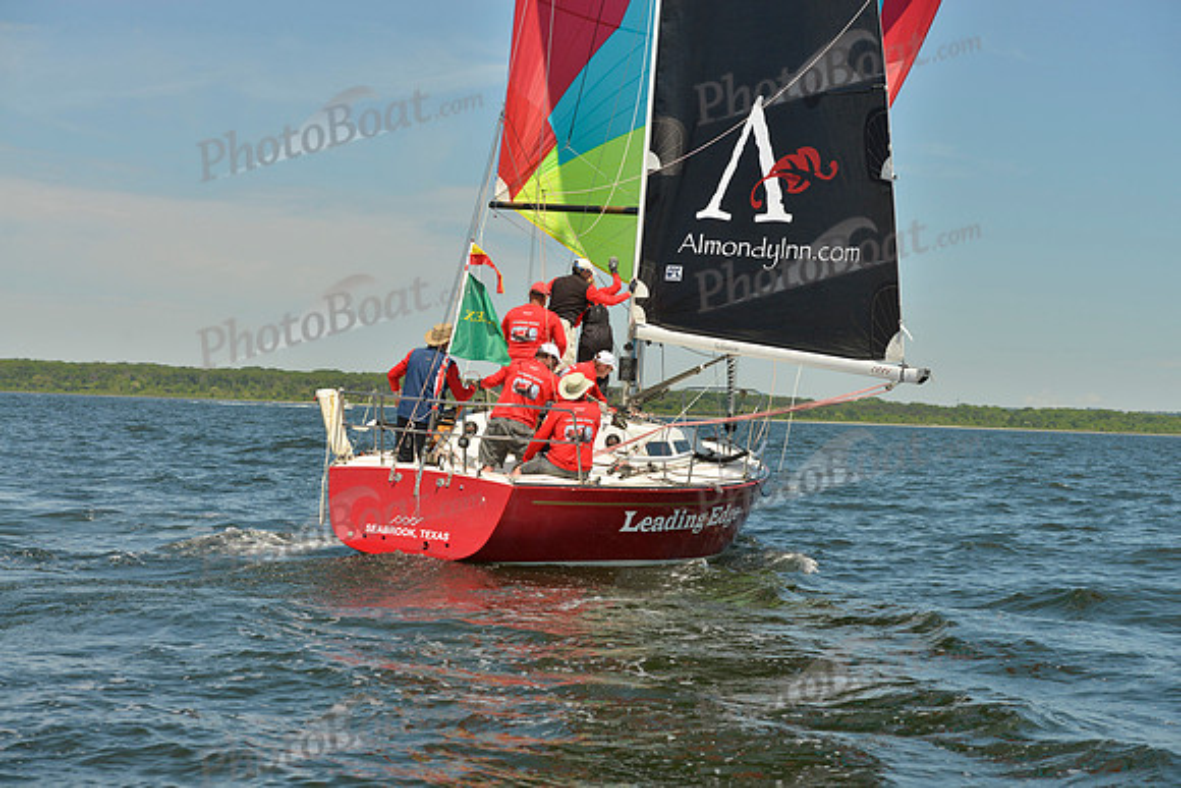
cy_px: 394
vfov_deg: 19.5
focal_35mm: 70
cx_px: 590
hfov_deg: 28.8
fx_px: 2297
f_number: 8
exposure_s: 1/1600
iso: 280
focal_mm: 70
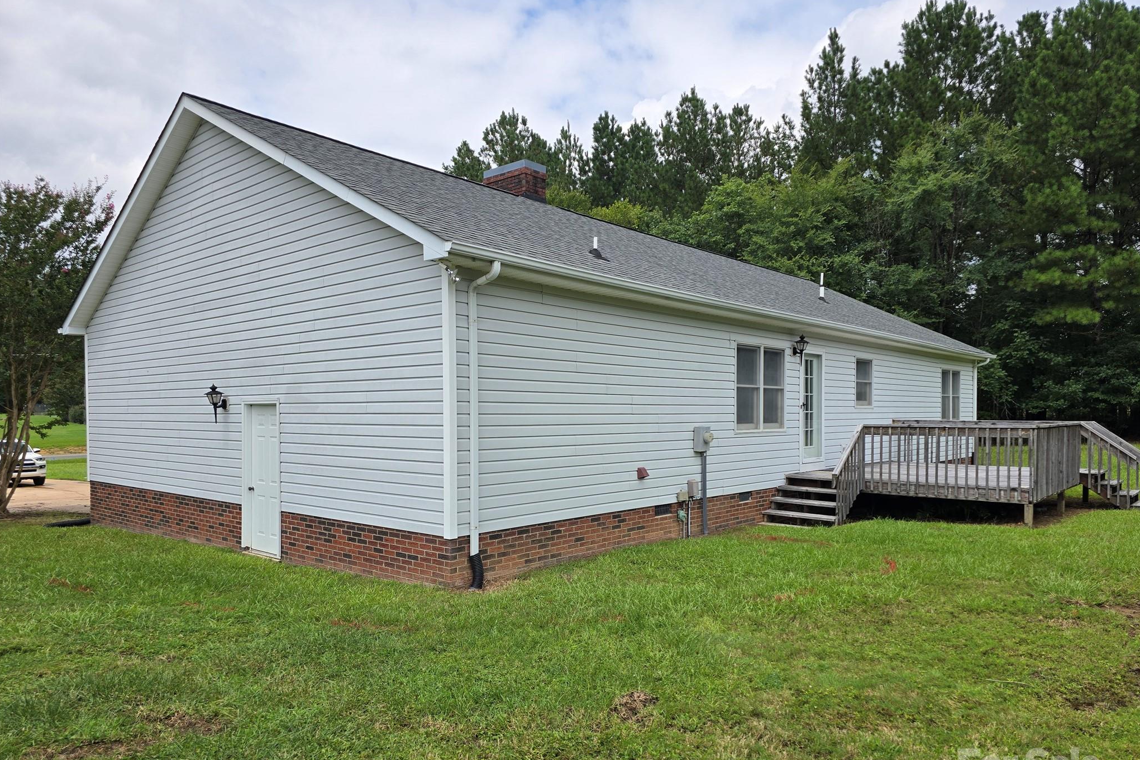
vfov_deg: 53.0
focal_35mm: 24
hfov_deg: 73.7
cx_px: 570
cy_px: 424
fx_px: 760
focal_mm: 6.3
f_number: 1.7
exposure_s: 1/820
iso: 12
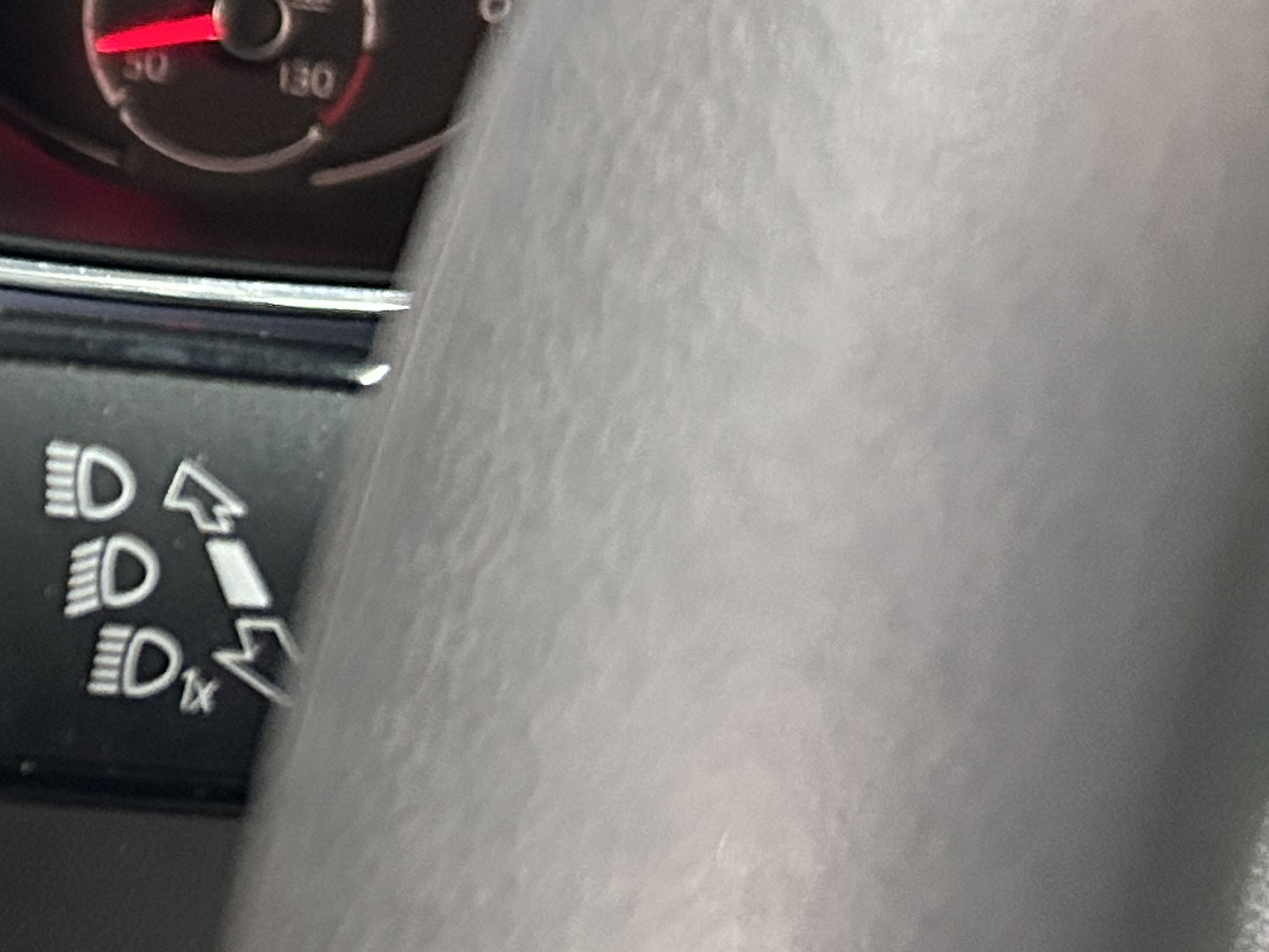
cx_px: -900
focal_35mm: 95
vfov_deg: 15.3
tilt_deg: -27.9
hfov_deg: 17.4
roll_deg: -8.1
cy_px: 32
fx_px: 3484
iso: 500
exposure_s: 1/50
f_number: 1.5
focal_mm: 5.7
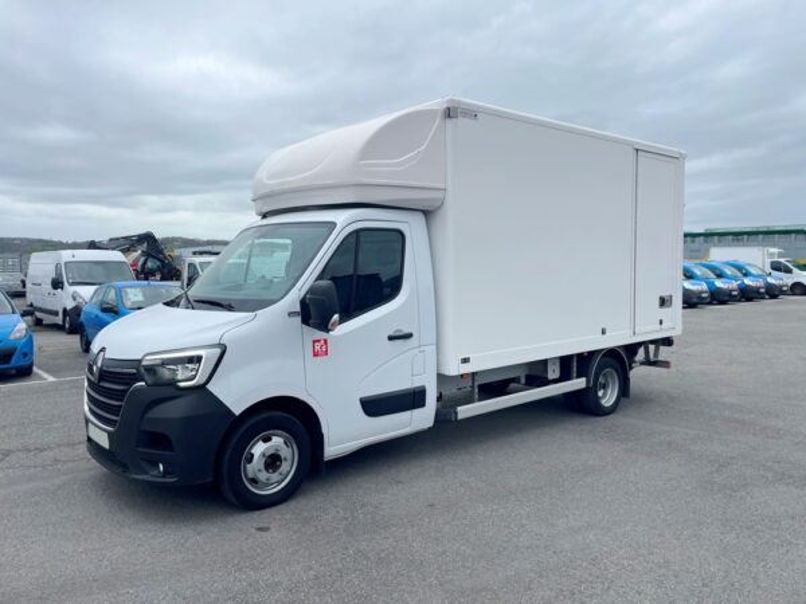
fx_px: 605
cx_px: 403
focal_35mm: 26
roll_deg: +1.3
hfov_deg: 67.3
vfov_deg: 53.1
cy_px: 302
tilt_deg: -1.4
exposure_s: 1/587
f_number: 1.6
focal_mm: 4.2
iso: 32
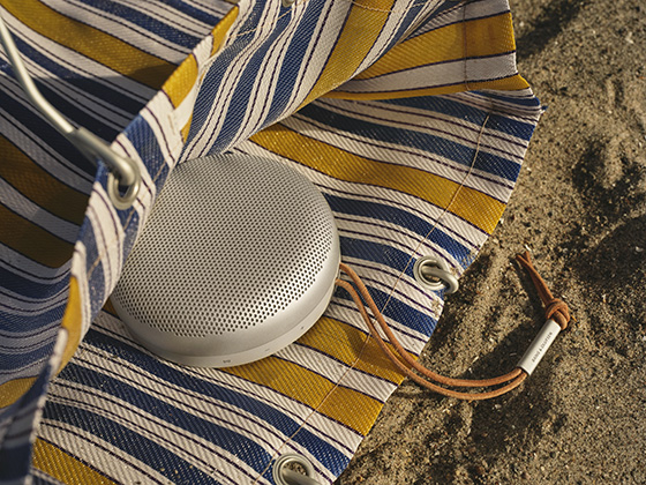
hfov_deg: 37.5
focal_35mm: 51
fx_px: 952
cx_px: 323
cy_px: 242
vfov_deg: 28.6
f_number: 11
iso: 640
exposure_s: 1/3200
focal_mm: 64
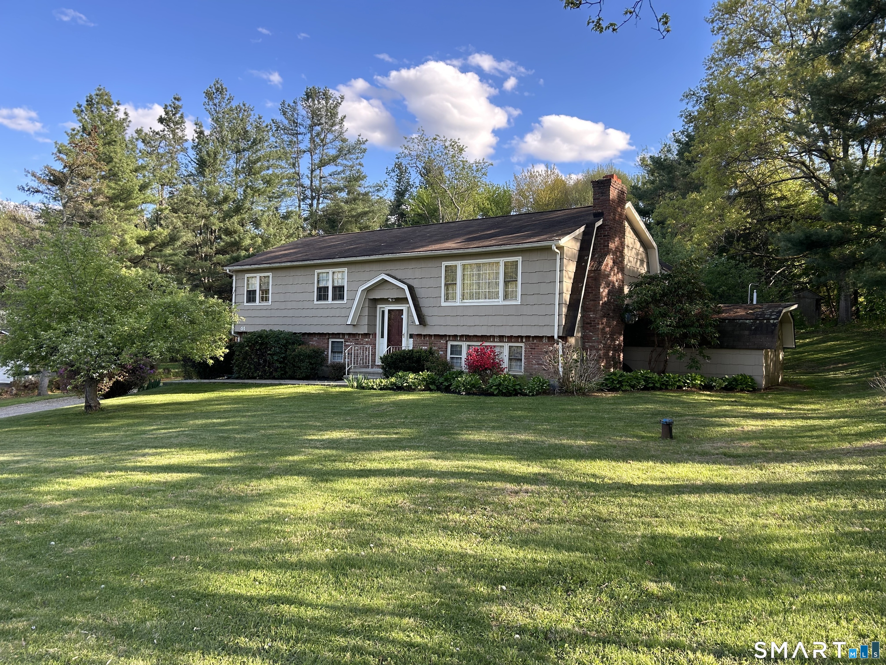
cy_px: 332
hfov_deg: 67.3
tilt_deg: +1.6
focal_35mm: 26
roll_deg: -1.4
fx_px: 665
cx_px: 443
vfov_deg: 53.1
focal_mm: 5.7
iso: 50
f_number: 1.5
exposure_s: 1/575
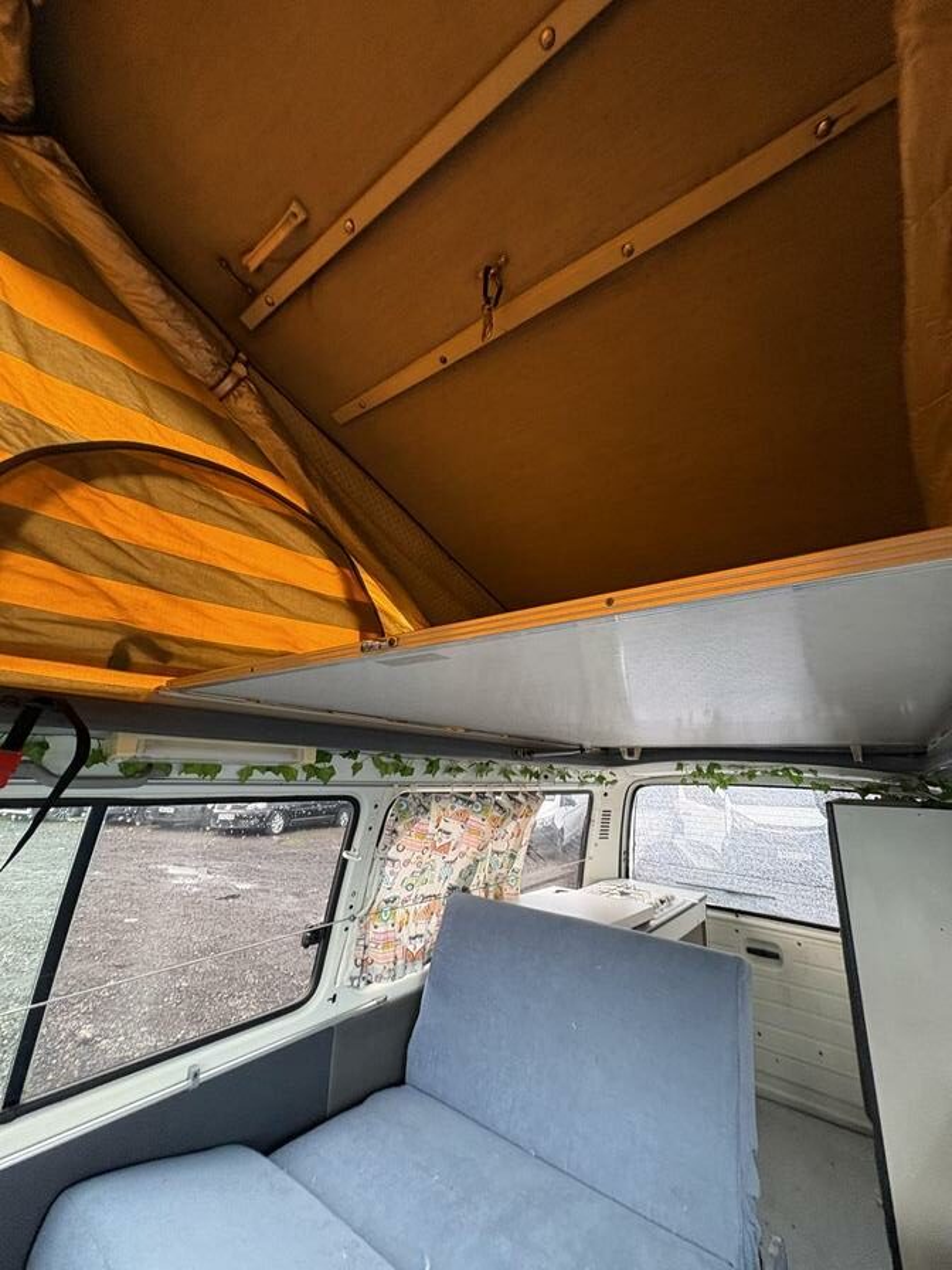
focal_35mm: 14
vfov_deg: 102.1
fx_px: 513
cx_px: 476
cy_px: 635
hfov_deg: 85.7
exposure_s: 1/60
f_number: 2.2
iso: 250
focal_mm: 2.22
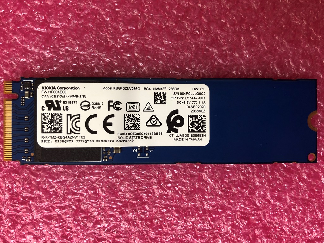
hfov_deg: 63.4
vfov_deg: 49.7
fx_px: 262
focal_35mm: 28
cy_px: 122
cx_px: 162
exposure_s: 1/20
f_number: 1.8
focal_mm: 3.99
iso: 40
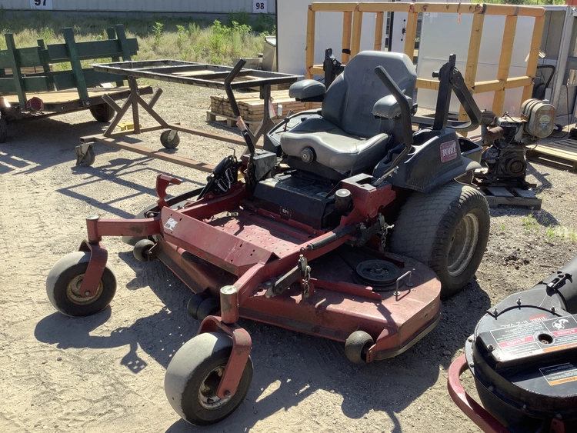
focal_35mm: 31
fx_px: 517
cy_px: 216
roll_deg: -1.6
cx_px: 288
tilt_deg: -21.9
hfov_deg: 58.3
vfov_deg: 45.5
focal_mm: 3.3
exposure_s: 1/959
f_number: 2.4
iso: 25
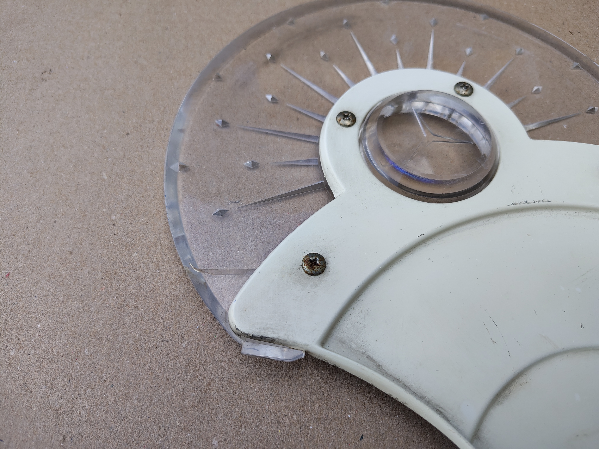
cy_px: 224
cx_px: 300
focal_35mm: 24
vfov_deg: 56.8
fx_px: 415
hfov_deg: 71.6
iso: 100
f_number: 1.8
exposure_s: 1/657
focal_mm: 5.56
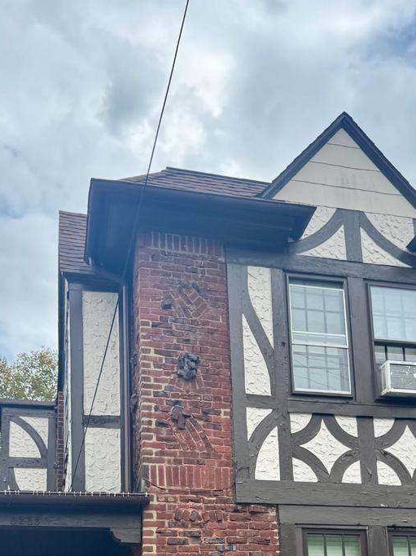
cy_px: 395
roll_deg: +2.5
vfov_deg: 47.7
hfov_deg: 37.7
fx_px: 609
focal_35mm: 38
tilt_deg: +14.7
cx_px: 195
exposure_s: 1/1311
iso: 80
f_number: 1.78
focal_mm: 6.76
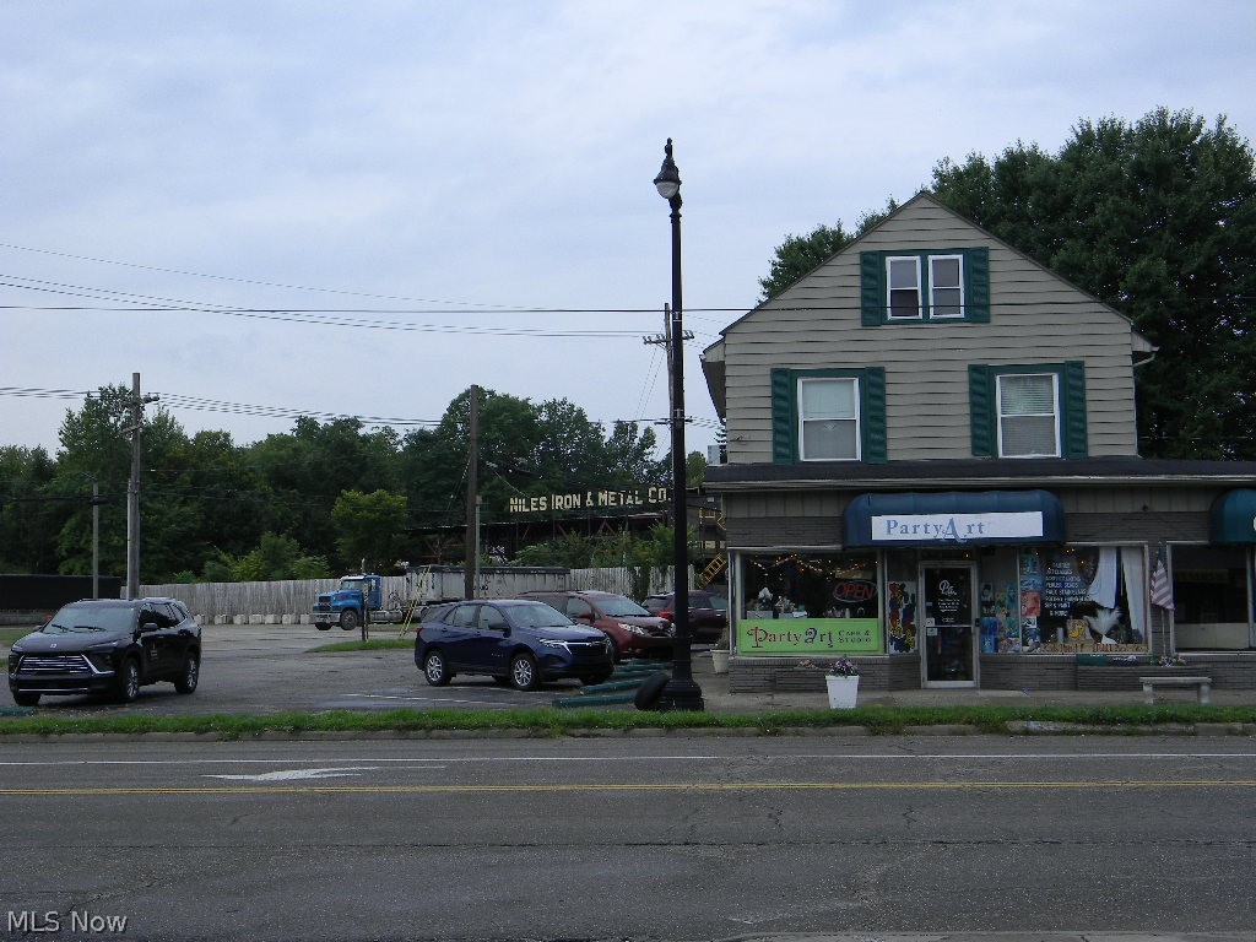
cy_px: 471
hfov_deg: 40.4
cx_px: 628
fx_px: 1705
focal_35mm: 47
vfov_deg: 30.9
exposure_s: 1/486
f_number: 3.9
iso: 80
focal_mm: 8.6
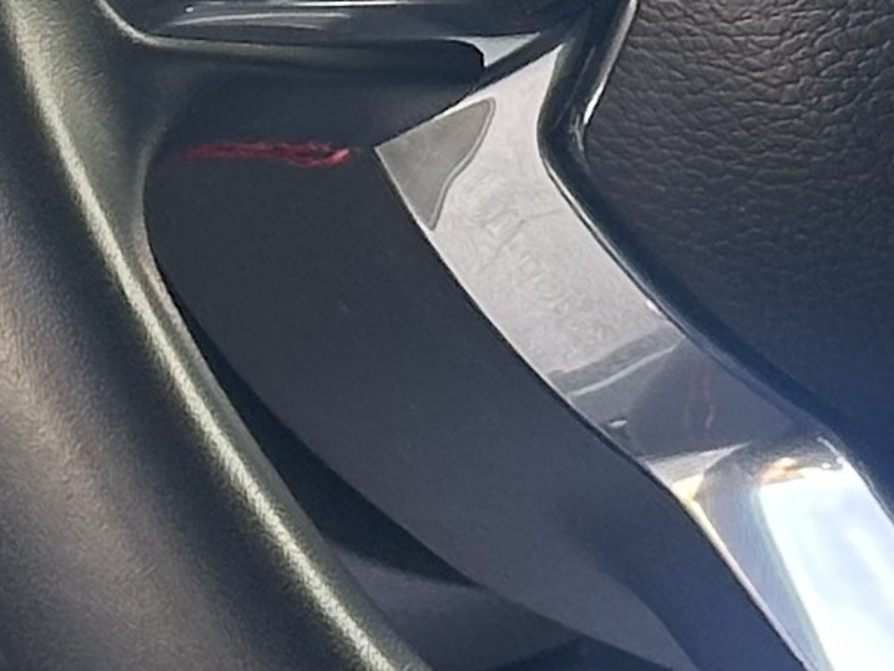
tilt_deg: -10.3
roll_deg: -0.2
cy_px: -485
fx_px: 8266
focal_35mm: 320
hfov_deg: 6.2
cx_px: 536
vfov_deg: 4.6
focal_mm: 6.86
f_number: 1.78
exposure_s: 1/121
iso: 64
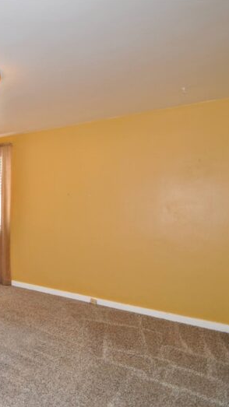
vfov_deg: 76.3
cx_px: -33
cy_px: 204
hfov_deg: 38.0
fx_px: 259
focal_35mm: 24
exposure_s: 1/60
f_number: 4.5
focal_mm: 10
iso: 320
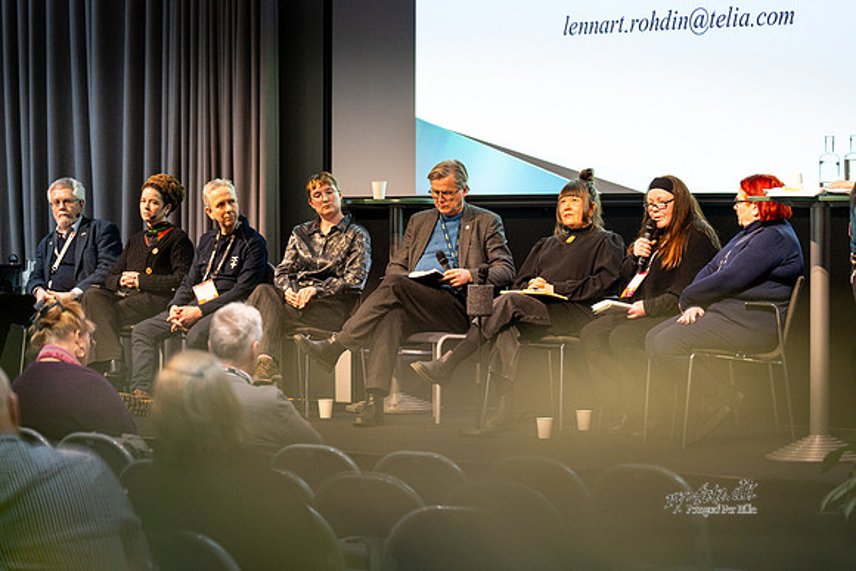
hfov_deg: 15.9
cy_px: 286
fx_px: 3068
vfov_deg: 10.6
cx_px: 428
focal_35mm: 129
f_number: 2.8
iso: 3200
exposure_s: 1/160
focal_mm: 129
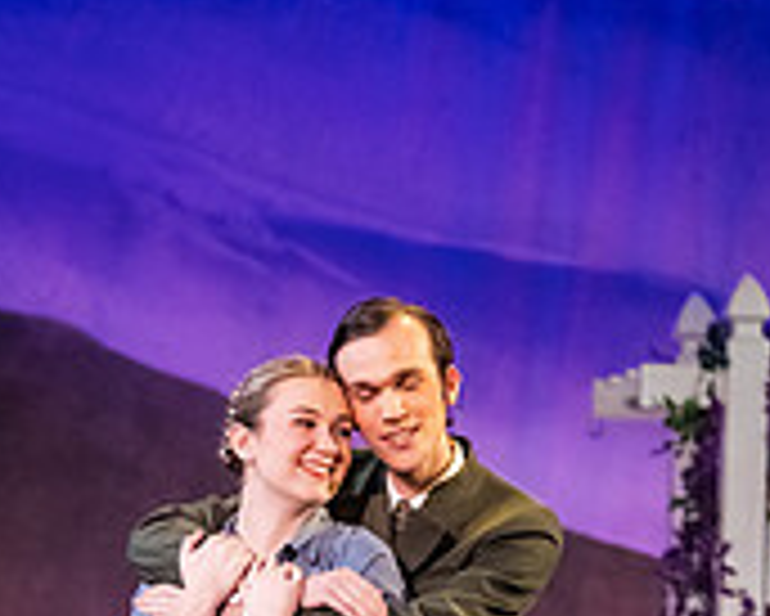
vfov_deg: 5.1
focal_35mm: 301
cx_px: 243
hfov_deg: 6.4
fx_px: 6863
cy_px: 949
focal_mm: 122
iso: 5000
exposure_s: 1/320
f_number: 3.2
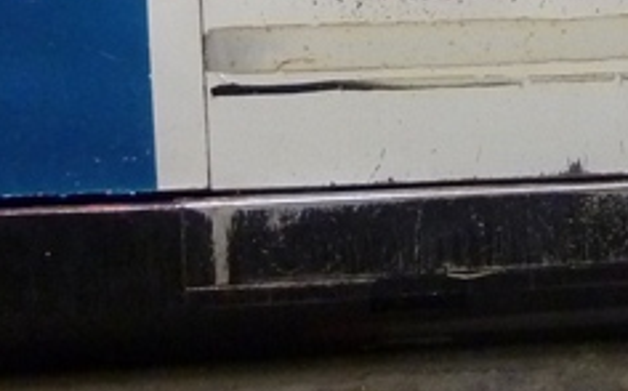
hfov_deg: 22.1
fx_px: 1539
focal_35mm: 90
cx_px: 644
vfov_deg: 12.9
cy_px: -348
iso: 400
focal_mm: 4.1
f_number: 3.3
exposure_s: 1/25
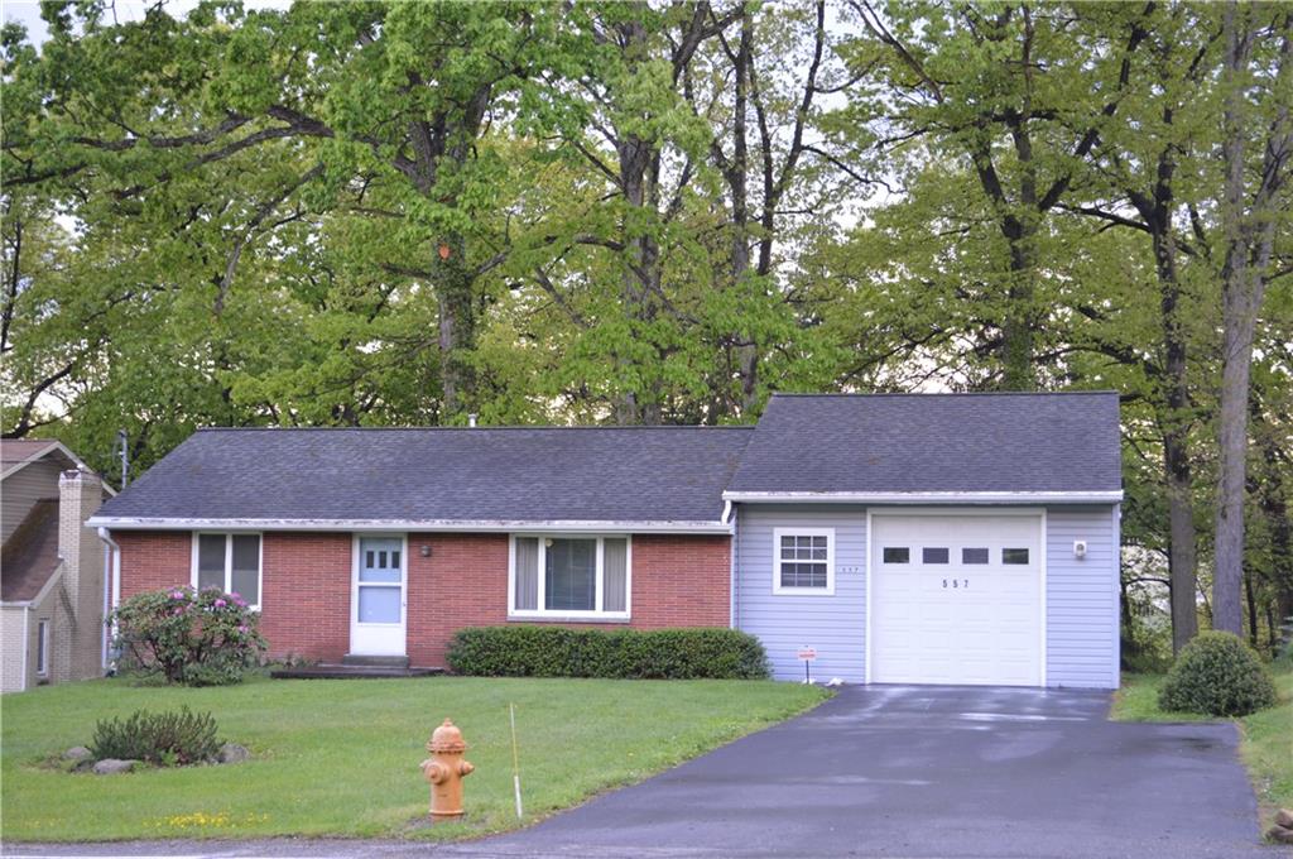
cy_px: 430
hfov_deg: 36.9
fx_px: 1937
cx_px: 646
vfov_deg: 25.0
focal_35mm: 54
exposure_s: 1/60
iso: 400
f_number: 5
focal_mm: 36
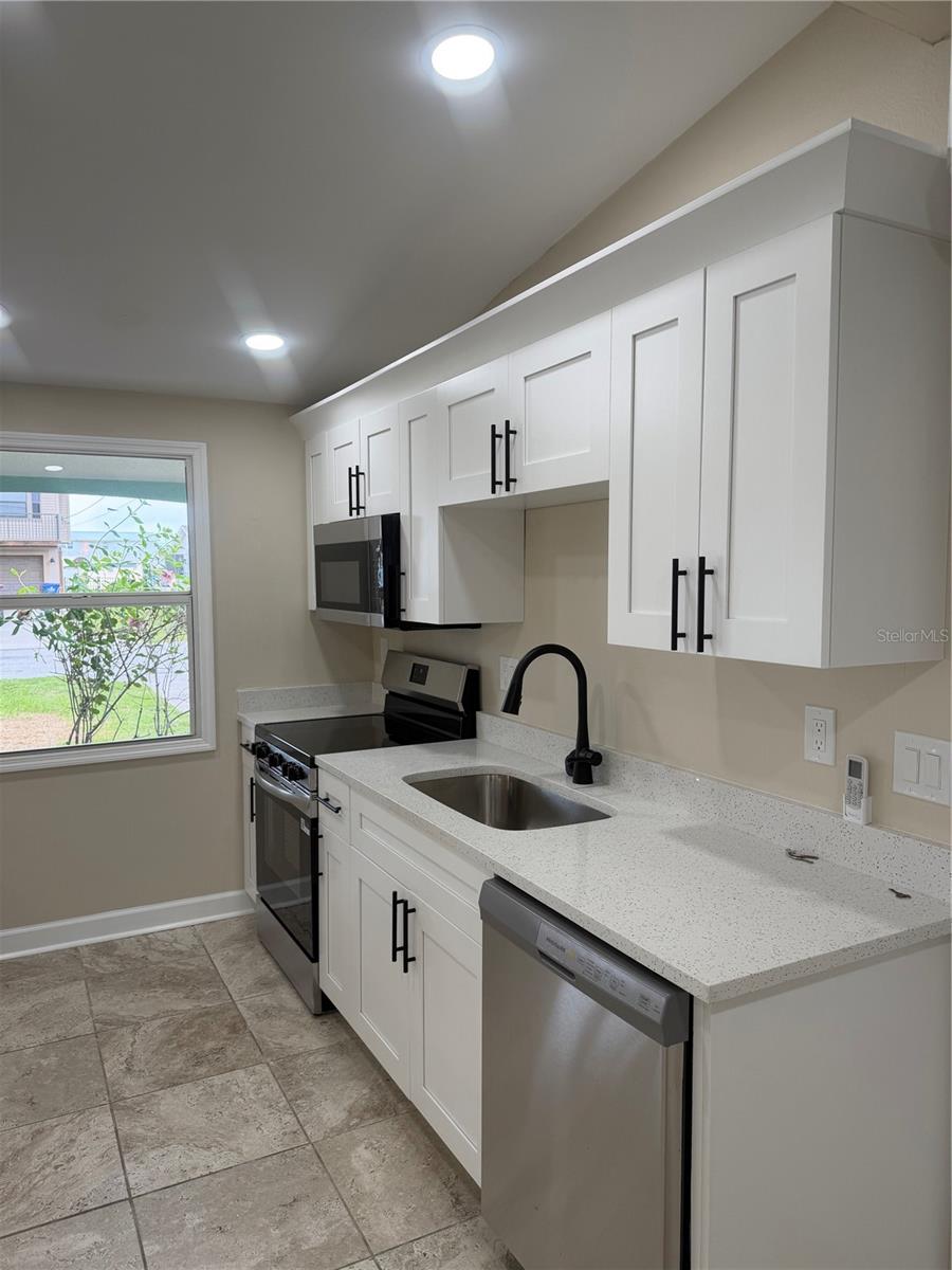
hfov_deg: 56.8
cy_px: 635
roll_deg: +0.3
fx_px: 880
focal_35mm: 24
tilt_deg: -4.5
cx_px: 476
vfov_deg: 71.6
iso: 80
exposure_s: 1/188
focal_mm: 6.76
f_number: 1.78
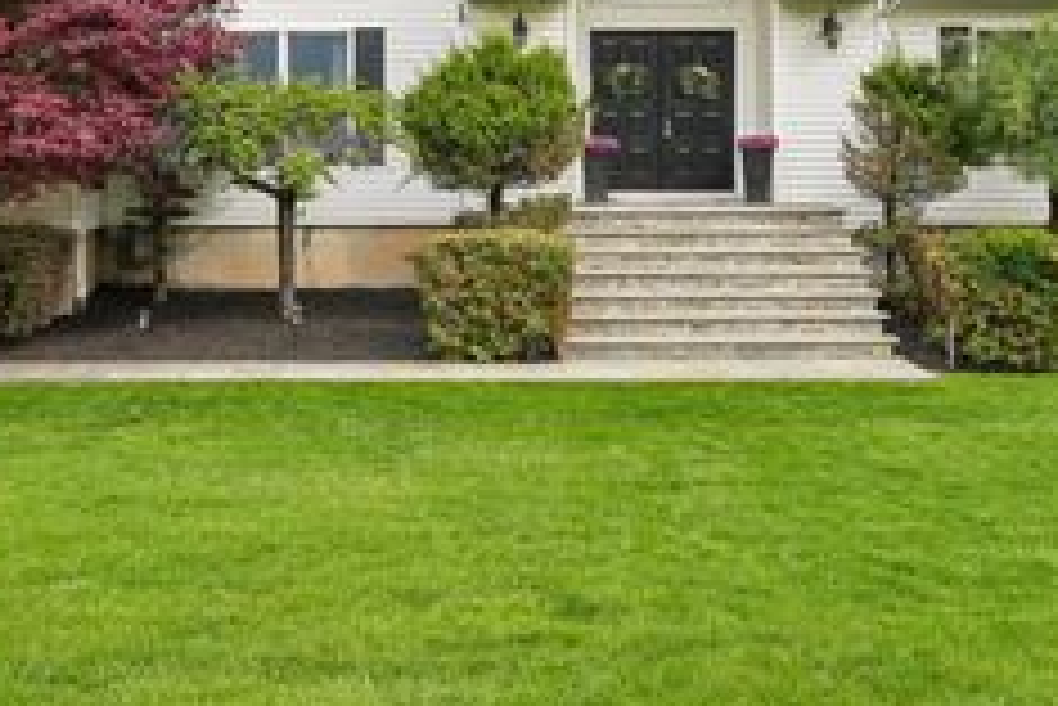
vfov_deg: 25.4
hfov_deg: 37.9
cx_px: 414
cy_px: 115
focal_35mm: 52
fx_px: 1531
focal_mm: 24.5
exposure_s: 1/125
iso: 100
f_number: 8
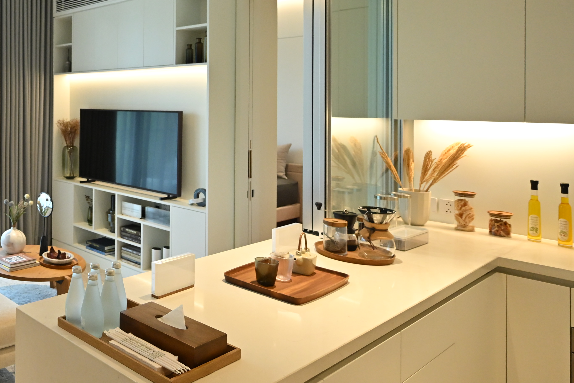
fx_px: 494
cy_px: 96
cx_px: 3
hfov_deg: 49.5
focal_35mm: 31
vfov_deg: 41.1
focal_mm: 14
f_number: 4
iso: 2000
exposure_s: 1/160
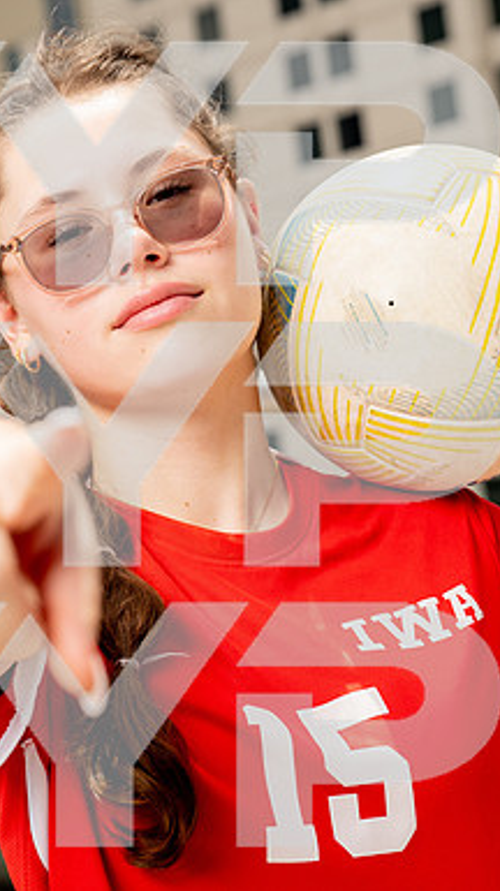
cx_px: 199
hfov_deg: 12.8
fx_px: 2220
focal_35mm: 94
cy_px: 446
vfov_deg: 22.7
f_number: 5
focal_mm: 57
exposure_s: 1/500
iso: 100
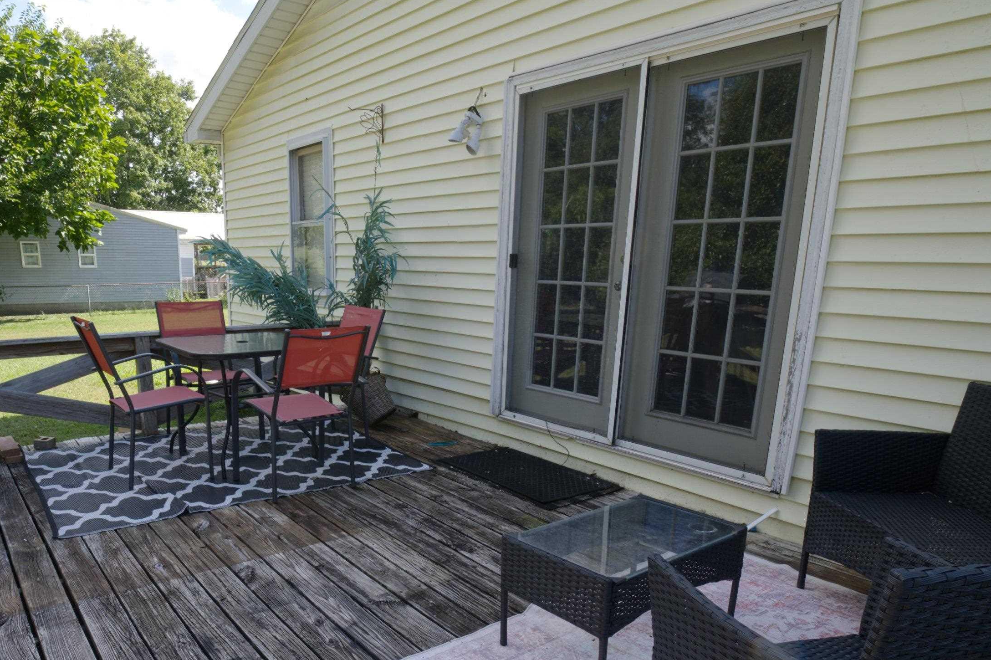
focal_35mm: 24
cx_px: 385
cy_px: 443
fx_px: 660
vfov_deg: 52.0
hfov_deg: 72.8
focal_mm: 17
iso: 80
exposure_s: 1/20
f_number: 13
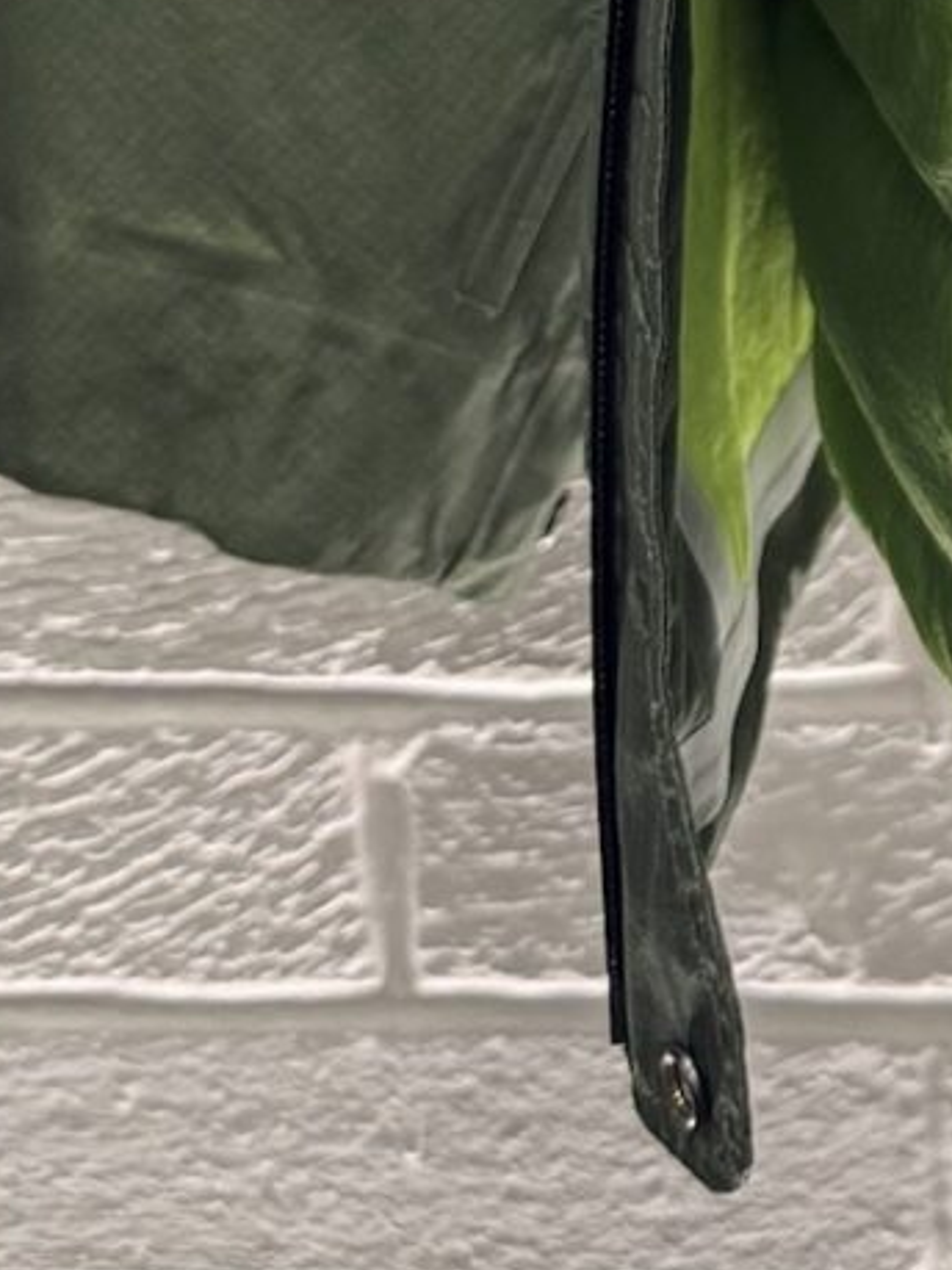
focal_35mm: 134
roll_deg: +1.3
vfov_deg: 12.9
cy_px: -1237
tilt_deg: -7.8
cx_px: 2001
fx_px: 4916
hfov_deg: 10.1
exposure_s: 1/50
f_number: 1.78
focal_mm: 6.76
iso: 200
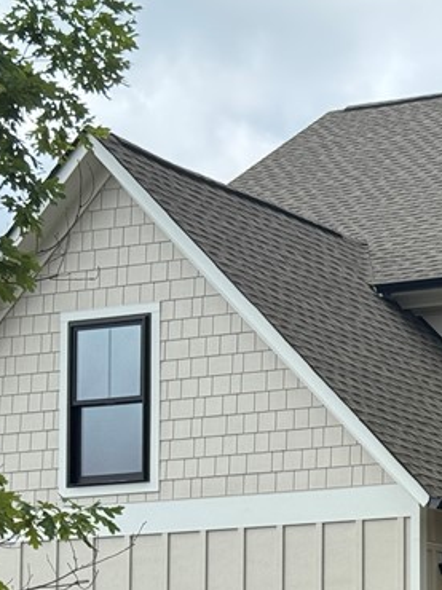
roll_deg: +0.7
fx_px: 2267
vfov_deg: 14.6
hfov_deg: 10.8
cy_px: 600
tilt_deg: +4.3
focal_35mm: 133
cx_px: 640
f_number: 1.78
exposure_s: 1/1770
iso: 64
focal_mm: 6.76
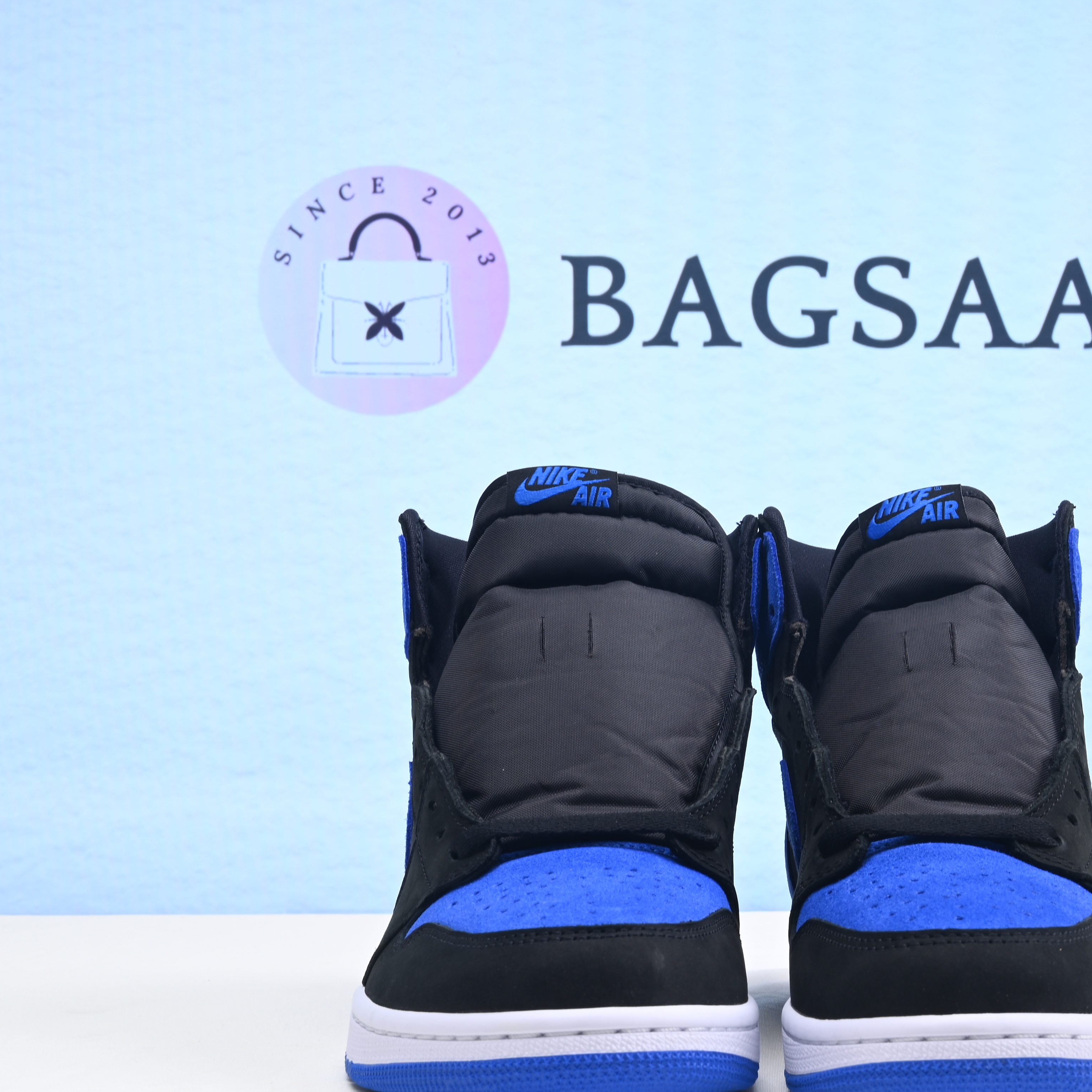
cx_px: 757
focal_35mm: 63
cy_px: 598
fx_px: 2248
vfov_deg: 27.3
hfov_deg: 27.1
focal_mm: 38
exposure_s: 1/2
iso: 100
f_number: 16
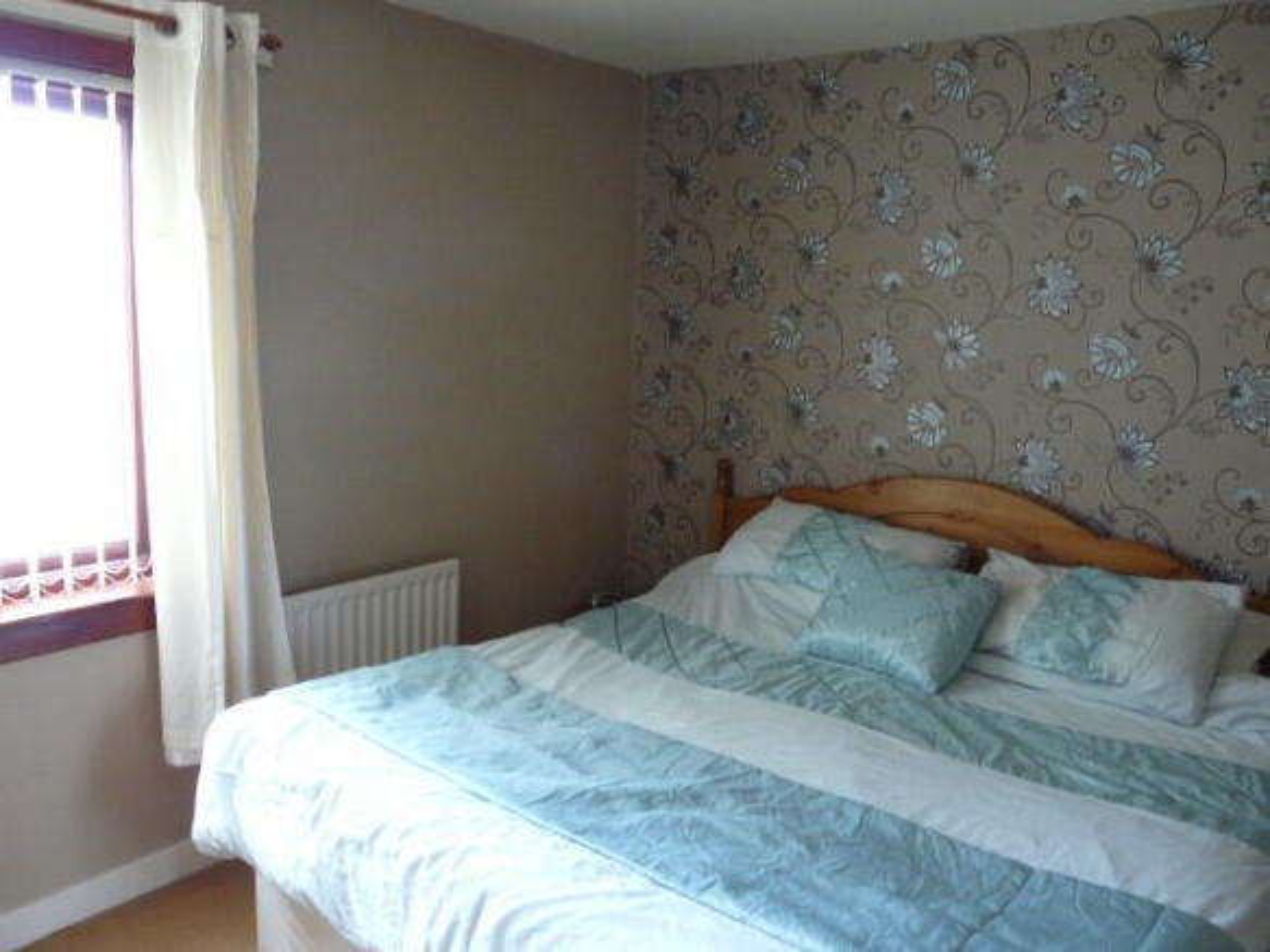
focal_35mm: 28
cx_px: 635
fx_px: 1027
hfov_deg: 63.5
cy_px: 476
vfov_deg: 49.7
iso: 200
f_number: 2.8
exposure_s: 1/15
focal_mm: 4.6
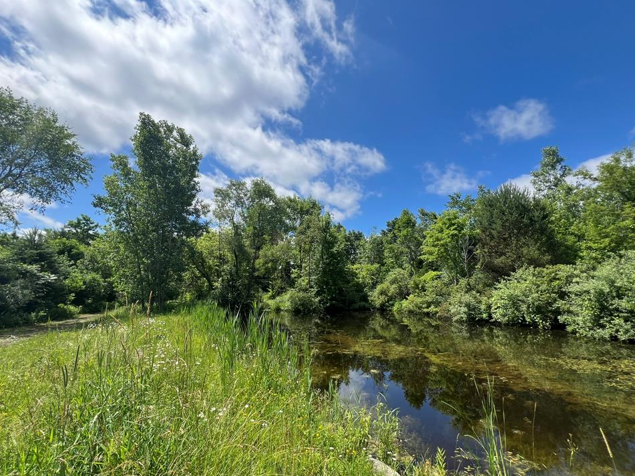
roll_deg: +1.6
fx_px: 257
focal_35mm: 14
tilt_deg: +7.3
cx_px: 326
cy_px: 255
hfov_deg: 102.0
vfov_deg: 85.5
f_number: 1.8
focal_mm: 1.57
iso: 32
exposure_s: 1/1309
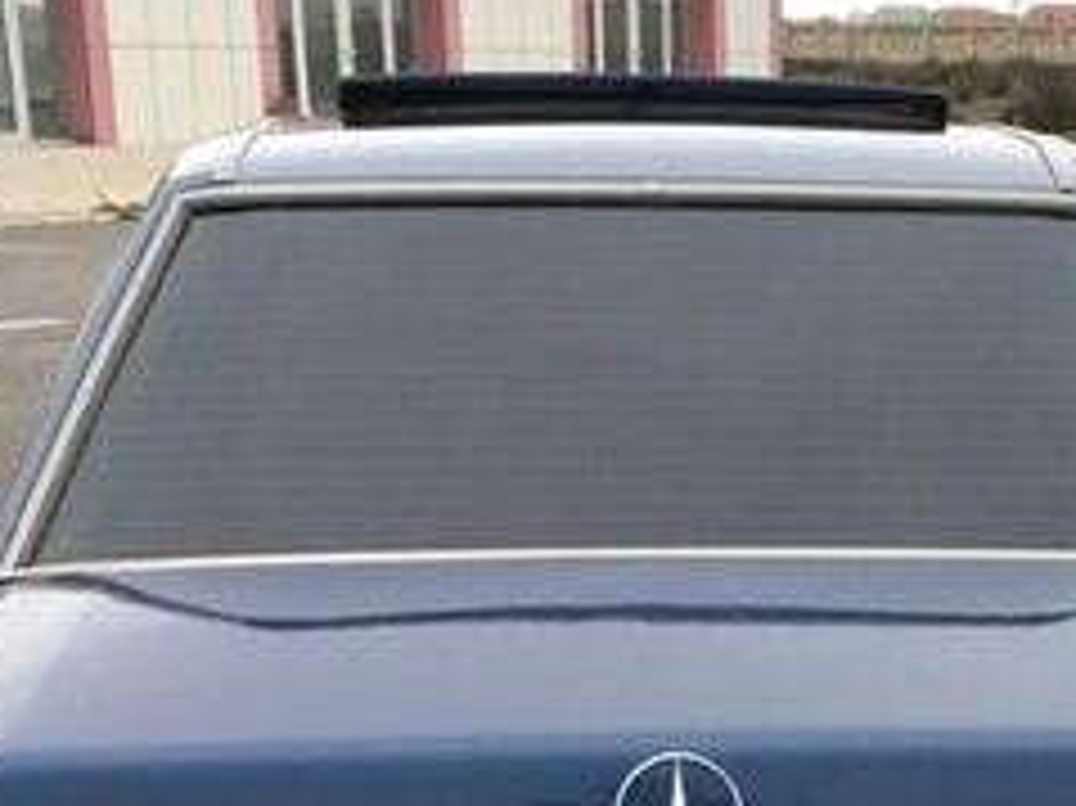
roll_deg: -1.3
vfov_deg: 17.5
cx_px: 878
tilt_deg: -20.2
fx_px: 2485
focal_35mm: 80
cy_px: 984
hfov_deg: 24.0
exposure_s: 1/292
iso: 25
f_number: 2.2
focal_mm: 4.15
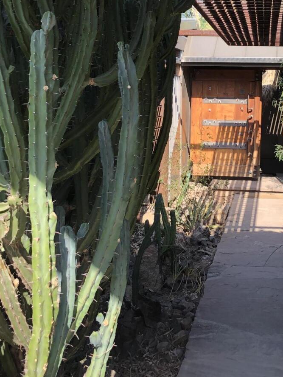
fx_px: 687
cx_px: 230
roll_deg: -0.1
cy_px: 115
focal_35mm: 63
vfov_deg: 30.4
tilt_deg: +1.0
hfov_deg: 22.9
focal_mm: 4
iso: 20
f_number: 1.8
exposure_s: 1/296
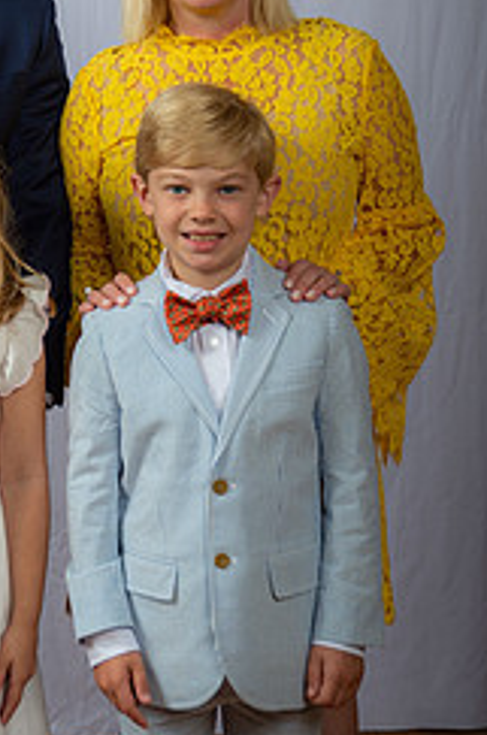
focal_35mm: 102
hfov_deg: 13.3
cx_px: 62
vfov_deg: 20.0
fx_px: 2078
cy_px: 218
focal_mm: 55
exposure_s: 1/200
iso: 250
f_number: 6.3
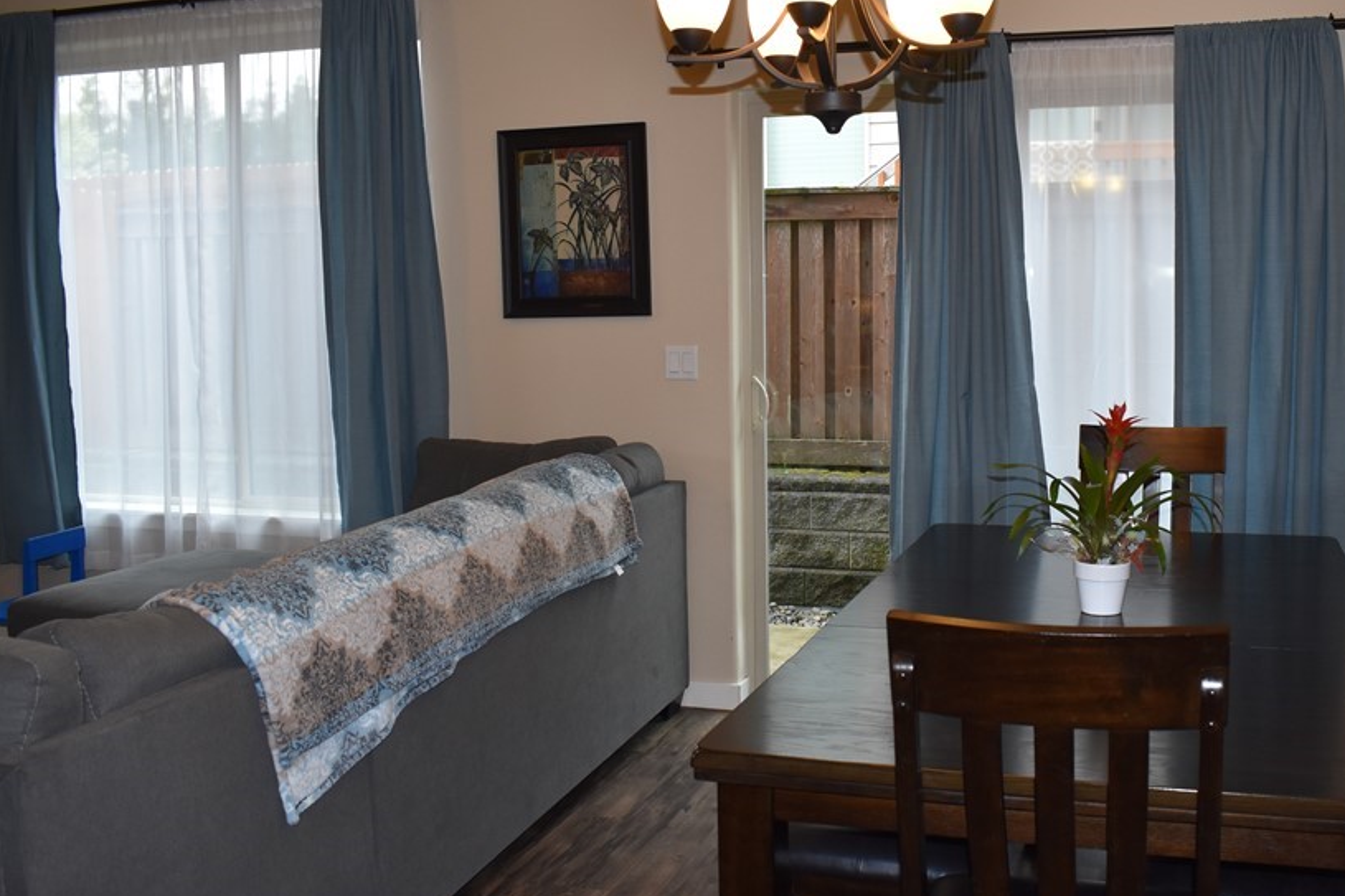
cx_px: 787
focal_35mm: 36
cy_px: 408
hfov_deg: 52.9
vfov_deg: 36.8
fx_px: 1345
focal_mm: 18
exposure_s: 1/125
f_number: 5.6
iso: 800
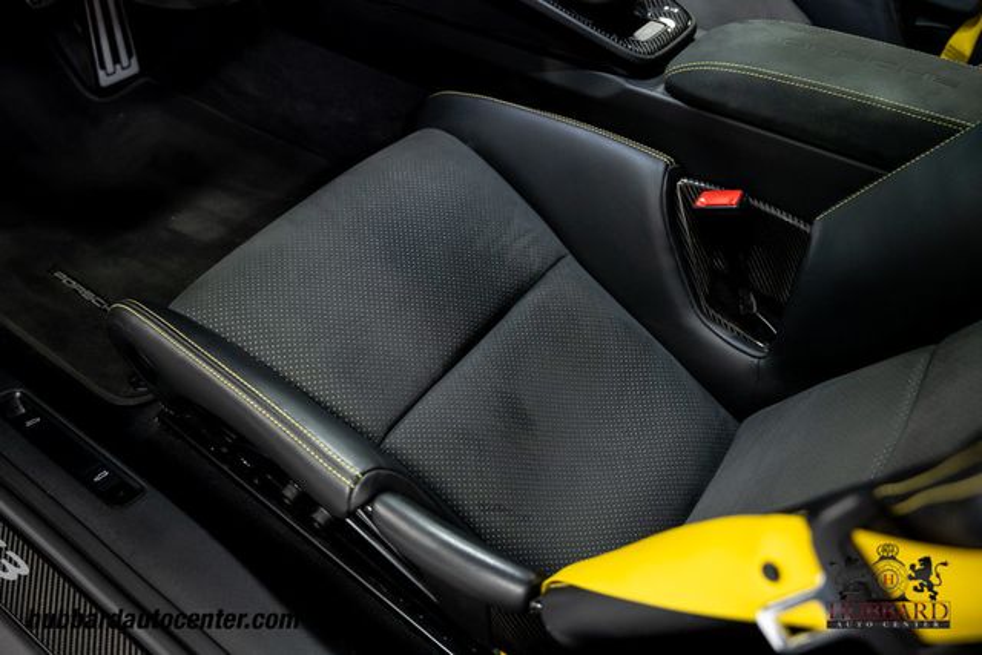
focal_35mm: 31
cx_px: 491
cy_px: 328
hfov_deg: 60.3
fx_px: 846
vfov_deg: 42.3
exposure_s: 1/60
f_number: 4
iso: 3200
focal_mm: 31
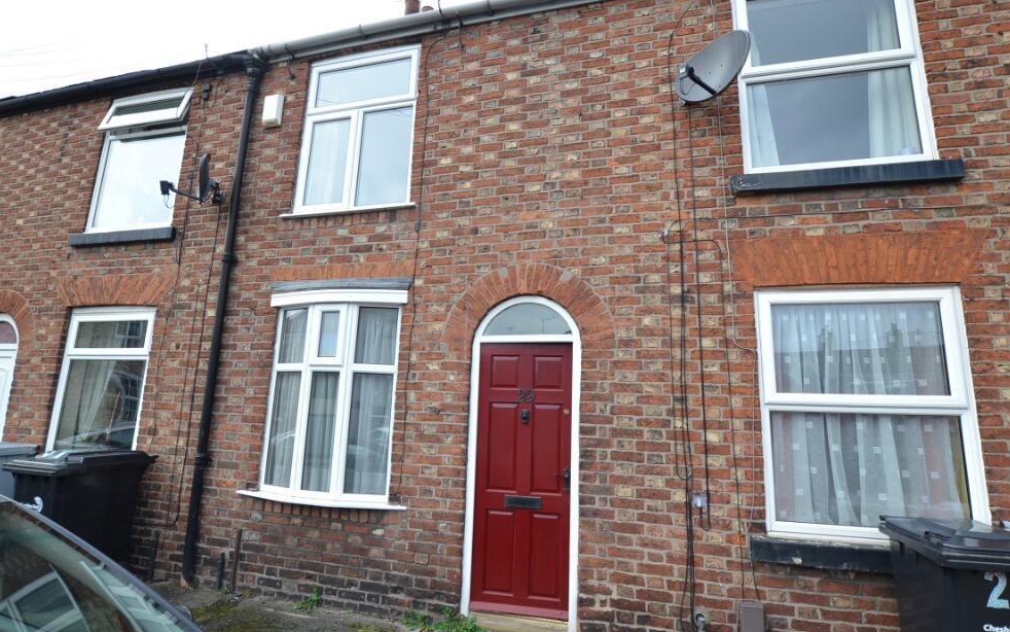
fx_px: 483
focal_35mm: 18
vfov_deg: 66.4
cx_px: 490
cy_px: 320
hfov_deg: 92.6
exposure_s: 1/160
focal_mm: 11
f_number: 6.3
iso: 200
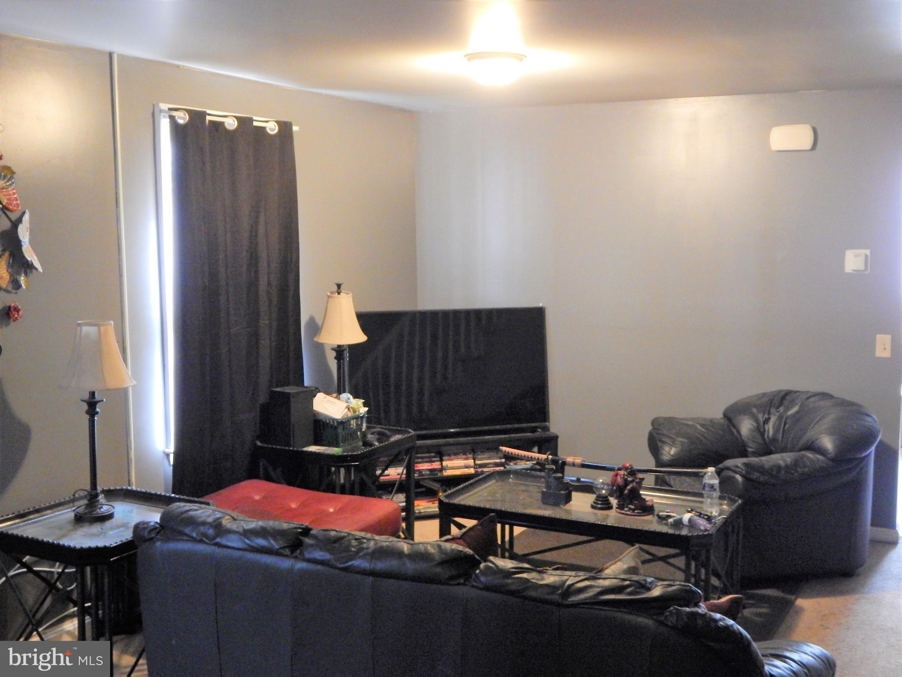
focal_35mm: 43
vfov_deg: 33.6
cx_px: 451
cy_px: 338
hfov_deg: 43.9
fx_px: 1120
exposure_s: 1/15
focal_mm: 7.7
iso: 800
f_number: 3.6
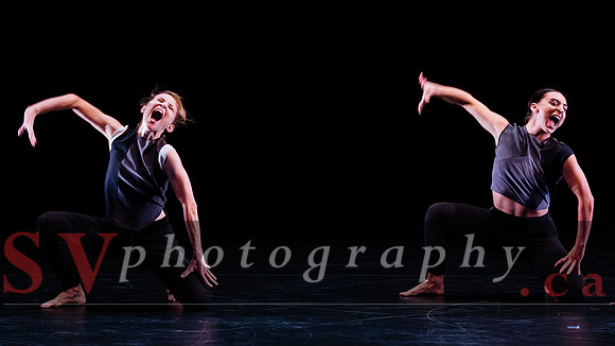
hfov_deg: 13.8
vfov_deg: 7.8
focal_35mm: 156
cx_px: 296
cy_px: 137
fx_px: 2539
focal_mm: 142
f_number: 2.8
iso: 1600
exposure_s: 1/100
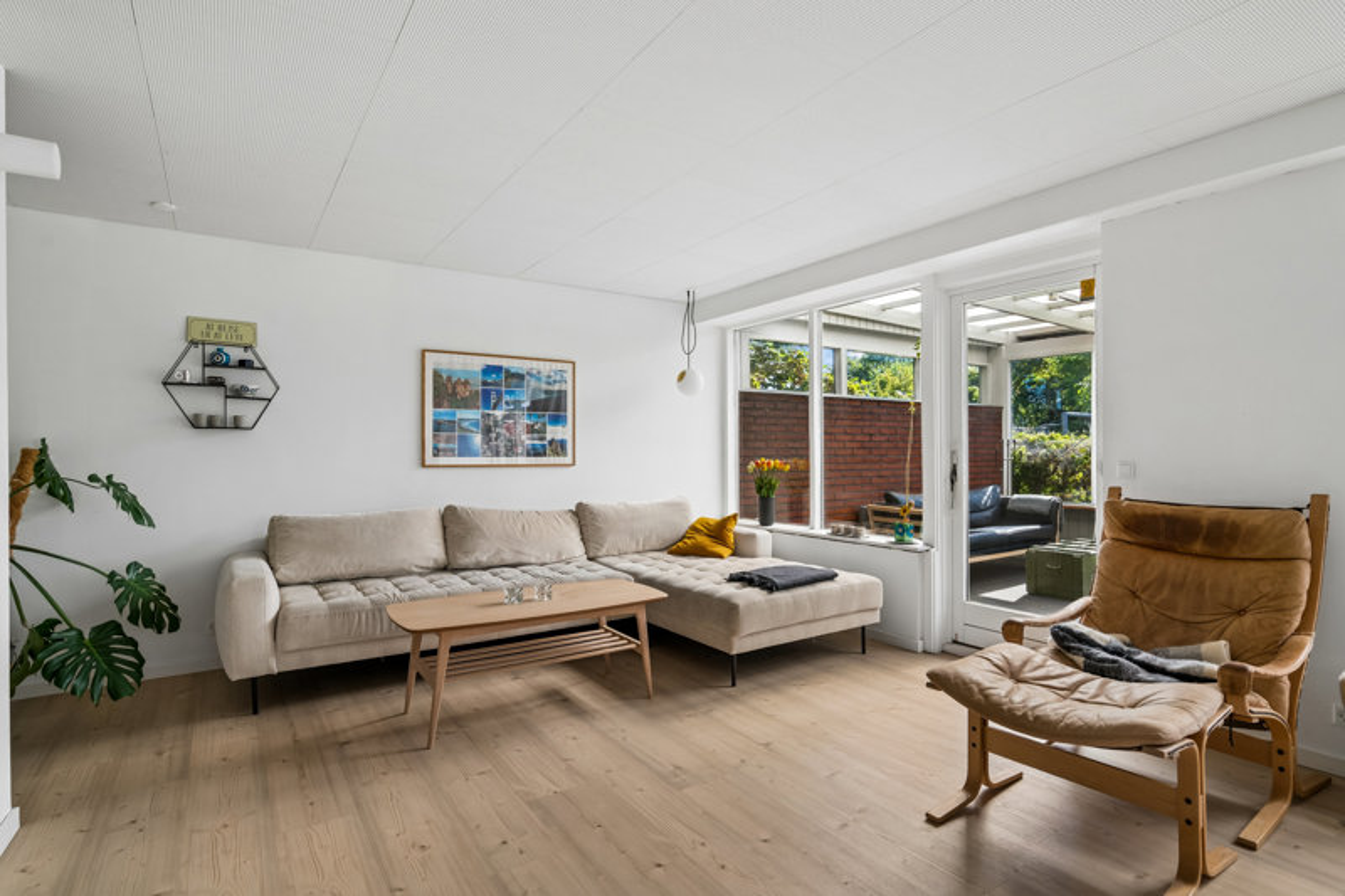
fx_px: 672
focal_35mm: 18
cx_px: 672
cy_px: 448
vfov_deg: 67.4
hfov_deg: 90.0
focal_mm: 18
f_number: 7.1
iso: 800
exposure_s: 1/160
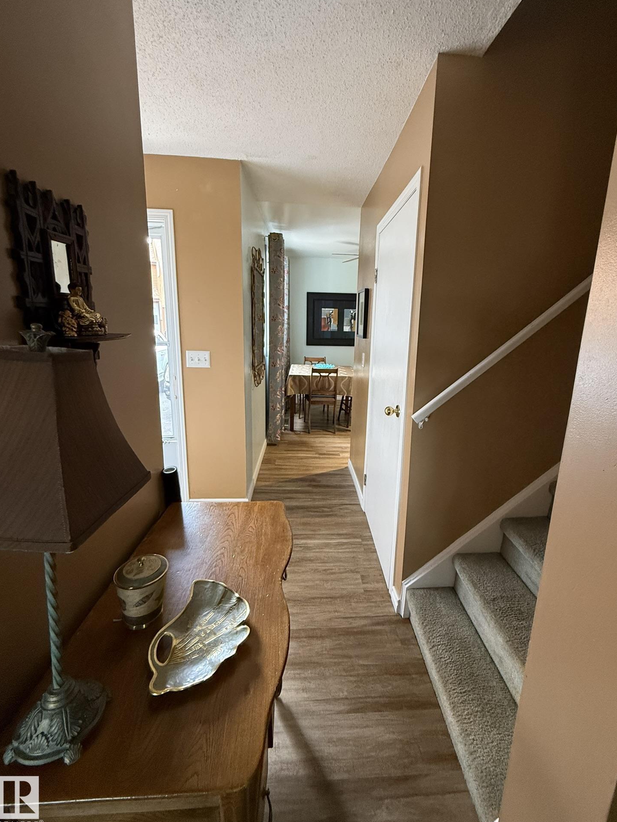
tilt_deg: -11.1
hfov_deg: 81.7
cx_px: 326
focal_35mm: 15
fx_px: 356
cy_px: 394
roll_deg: -0.9
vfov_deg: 98.1
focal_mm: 2.22
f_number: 2.2
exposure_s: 1/60
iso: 320
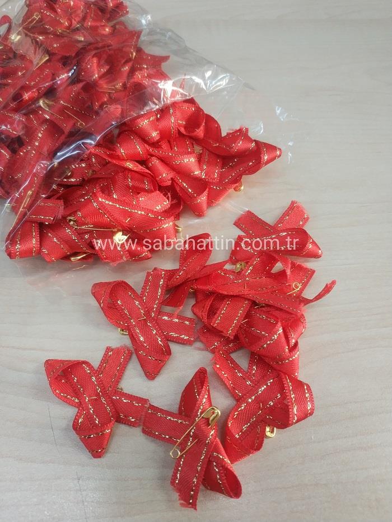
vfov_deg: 56.8
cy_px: 261
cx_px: 196
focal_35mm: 32
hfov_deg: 44.2
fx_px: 483
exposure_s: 1/25
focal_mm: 4.5
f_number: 2
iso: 285
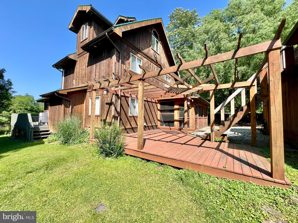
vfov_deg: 89.9
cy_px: 112
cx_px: 149
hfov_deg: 106.2
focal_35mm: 13
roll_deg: -1.0
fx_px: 112
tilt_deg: +1.6
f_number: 1.8
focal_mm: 1.57
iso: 32
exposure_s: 1/677
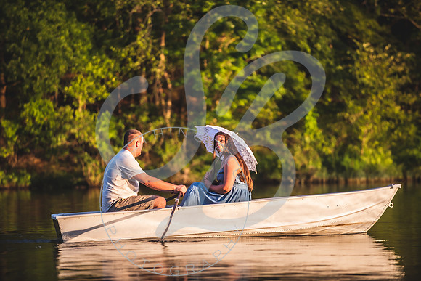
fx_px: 2339
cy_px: 140
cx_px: 210
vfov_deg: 6.9
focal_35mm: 200
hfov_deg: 10.3
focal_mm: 200
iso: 100
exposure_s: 1/400
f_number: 2.8
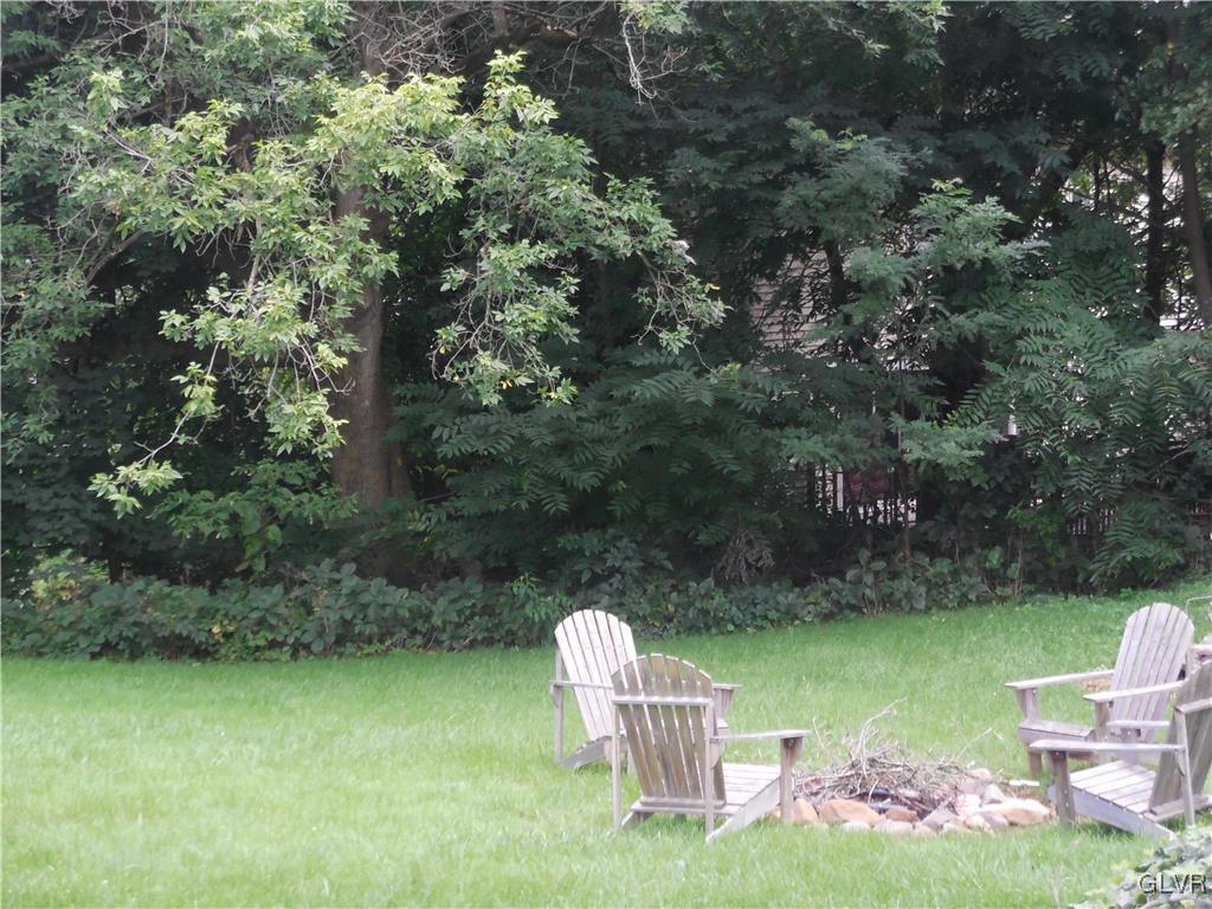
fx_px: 3816
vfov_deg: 13.6
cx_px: 606
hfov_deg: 18.0
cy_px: 454
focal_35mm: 109
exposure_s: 1/100
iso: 400
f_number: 4.8
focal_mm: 19.4
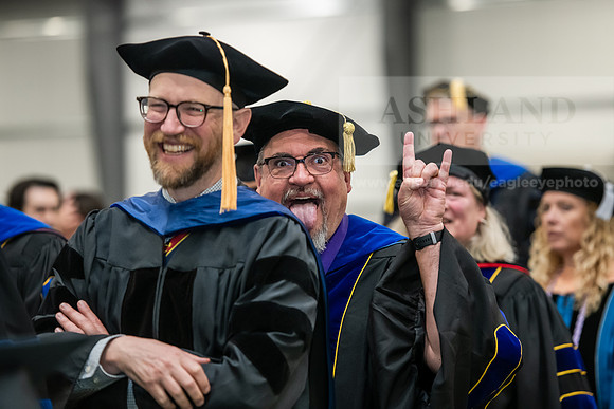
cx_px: 307
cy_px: 204
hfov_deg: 14.2
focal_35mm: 145
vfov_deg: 9.5
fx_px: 2474
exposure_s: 1/200
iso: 2500
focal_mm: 145
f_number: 3.2
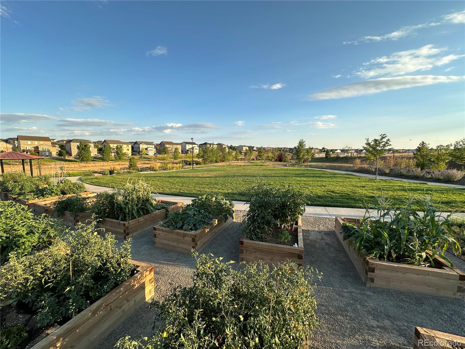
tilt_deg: -5.8
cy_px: 174
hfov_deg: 102.1
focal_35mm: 14
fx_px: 188
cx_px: 232
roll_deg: -0.2
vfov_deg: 85.7
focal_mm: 2.22
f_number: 2.2
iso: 40
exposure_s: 1/654
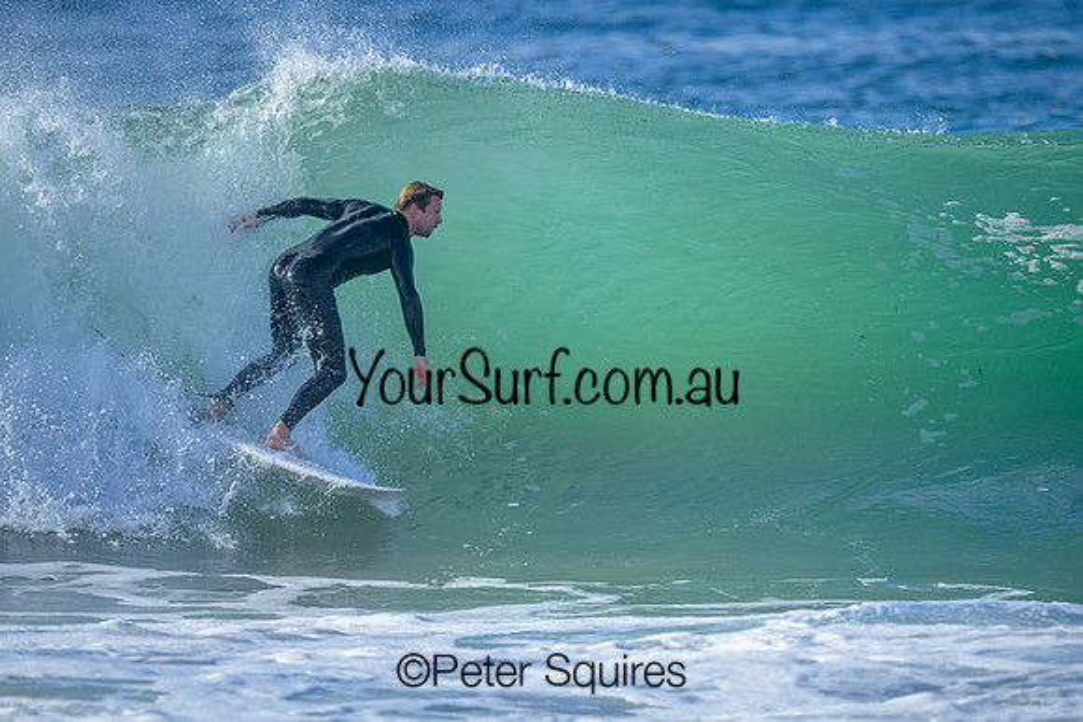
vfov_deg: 1.7
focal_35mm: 822
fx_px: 24720
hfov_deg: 2.5
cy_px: 371
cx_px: 556
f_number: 6.3
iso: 360
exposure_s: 1/2000
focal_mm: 800
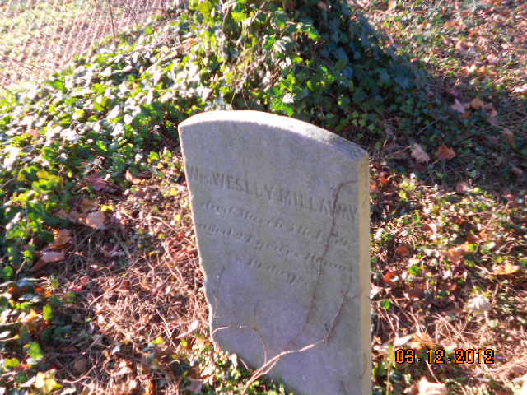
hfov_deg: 43.9
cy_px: 198
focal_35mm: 43
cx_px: 264
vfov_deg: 33.6
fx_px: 655
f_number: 4.2
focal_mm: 7.7
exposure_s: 1/40
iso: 80
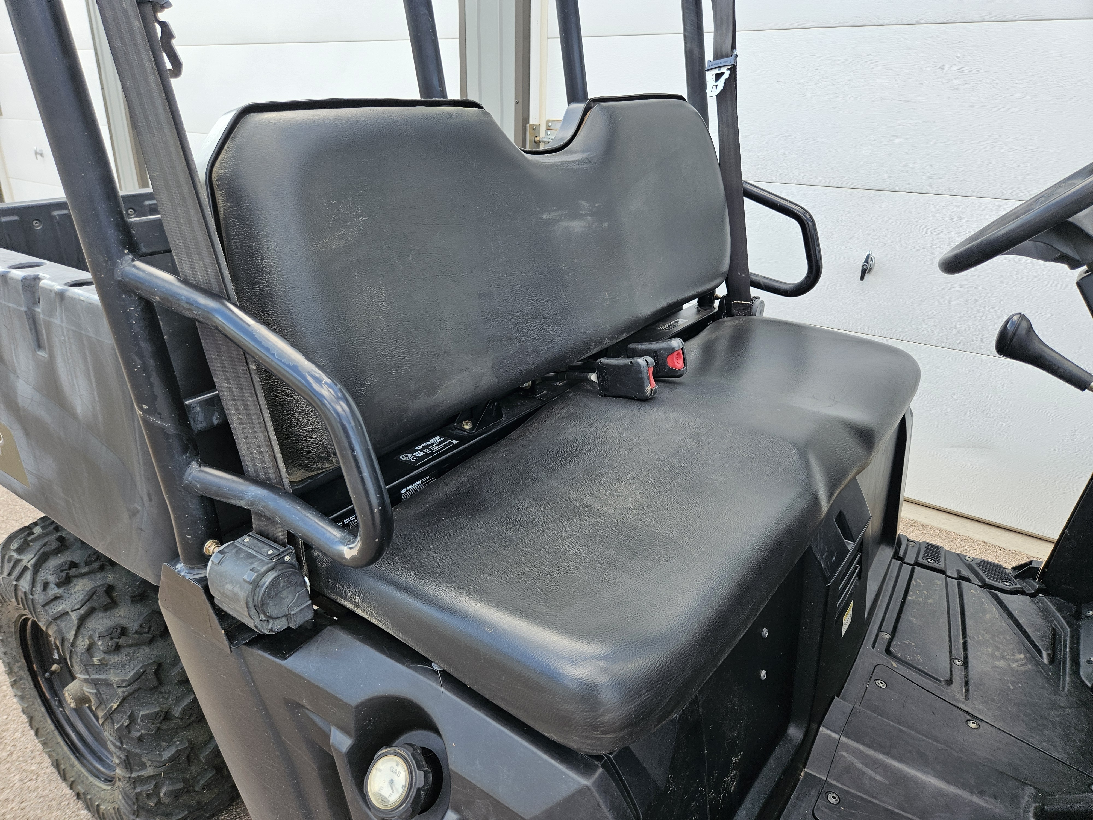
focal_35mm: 23
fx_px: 726
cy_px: 410
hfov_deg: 73.9
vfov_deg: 58.9
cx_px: 546
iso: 50
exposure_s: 1/374
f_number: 1.8
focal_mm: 5.4
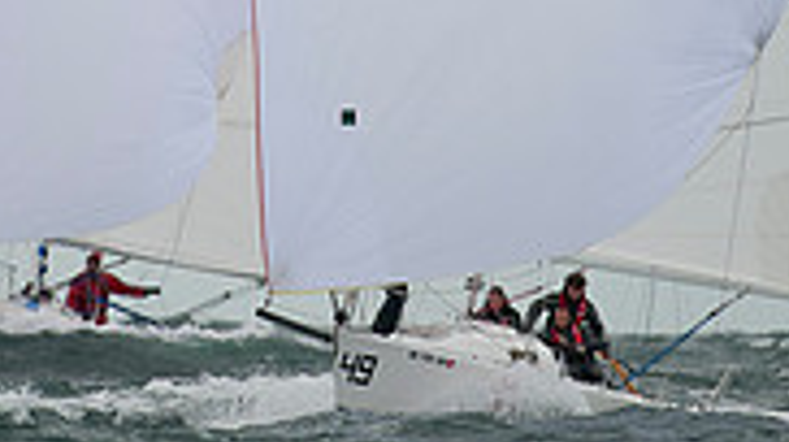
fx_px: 27905
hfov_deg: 1.6
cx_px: 347
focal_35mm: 1335
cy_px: -208
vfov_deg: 0.9
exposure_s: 1/2000
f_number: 4
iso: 500
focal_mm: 400
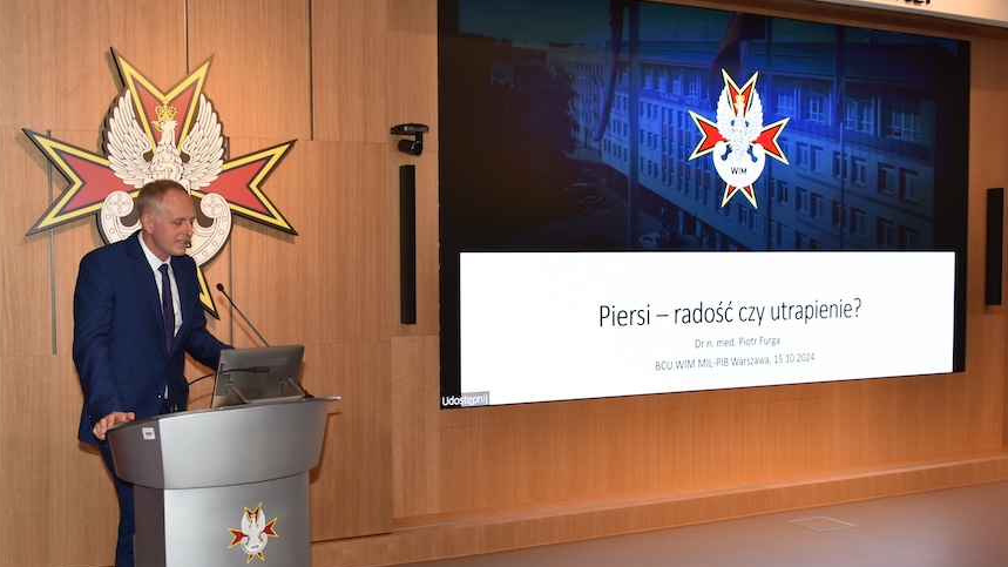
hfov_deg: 50.4
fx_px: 1069
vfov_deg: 29.7
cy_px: 326
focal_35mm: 40
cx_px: 455
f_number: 5.6
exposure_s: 1/125
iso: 800
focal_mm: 32
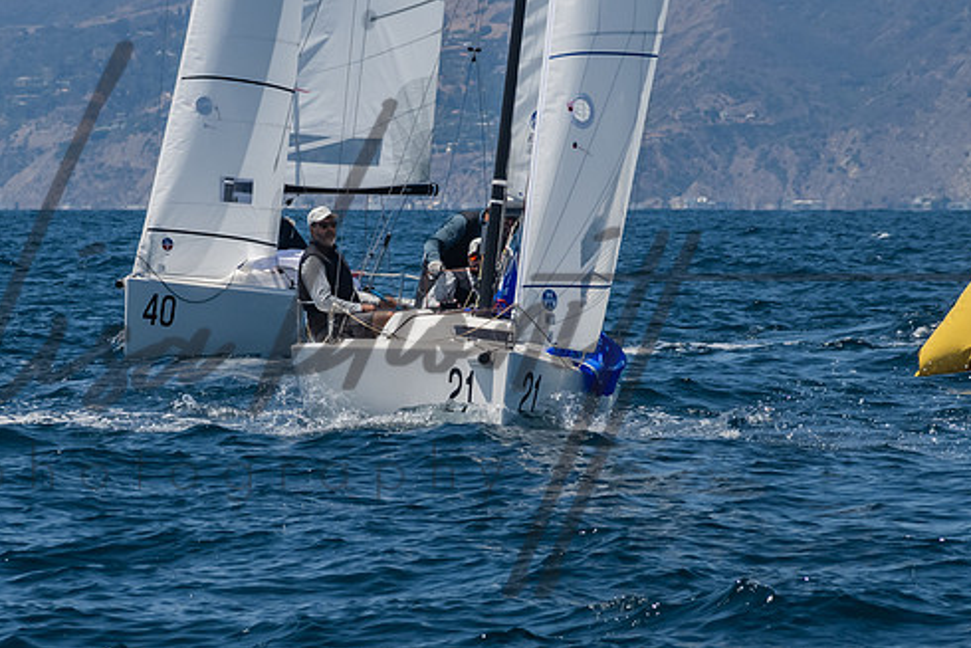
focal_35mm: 435
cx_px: 325
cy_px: 436
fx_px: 11736
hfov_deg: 4.7
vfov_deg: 3.2
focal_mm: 210
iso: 640
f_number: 14
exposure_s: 1/1000
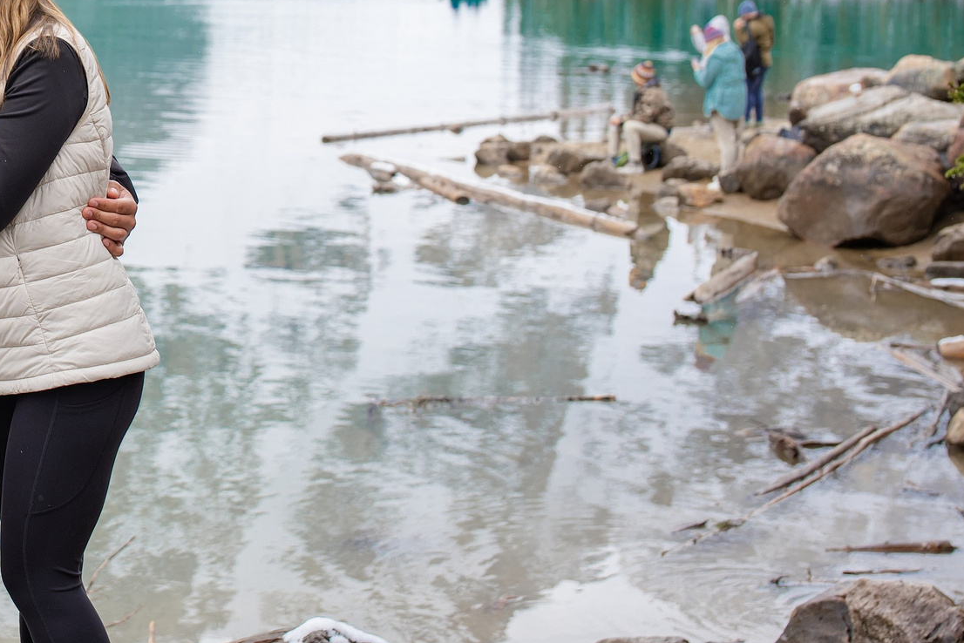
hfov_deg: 23.5
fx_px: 2169
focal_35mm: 81
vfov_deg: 16.6
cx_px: -92
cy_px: 56
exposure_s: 1/1000
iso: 125
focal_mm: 35
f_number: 3.2
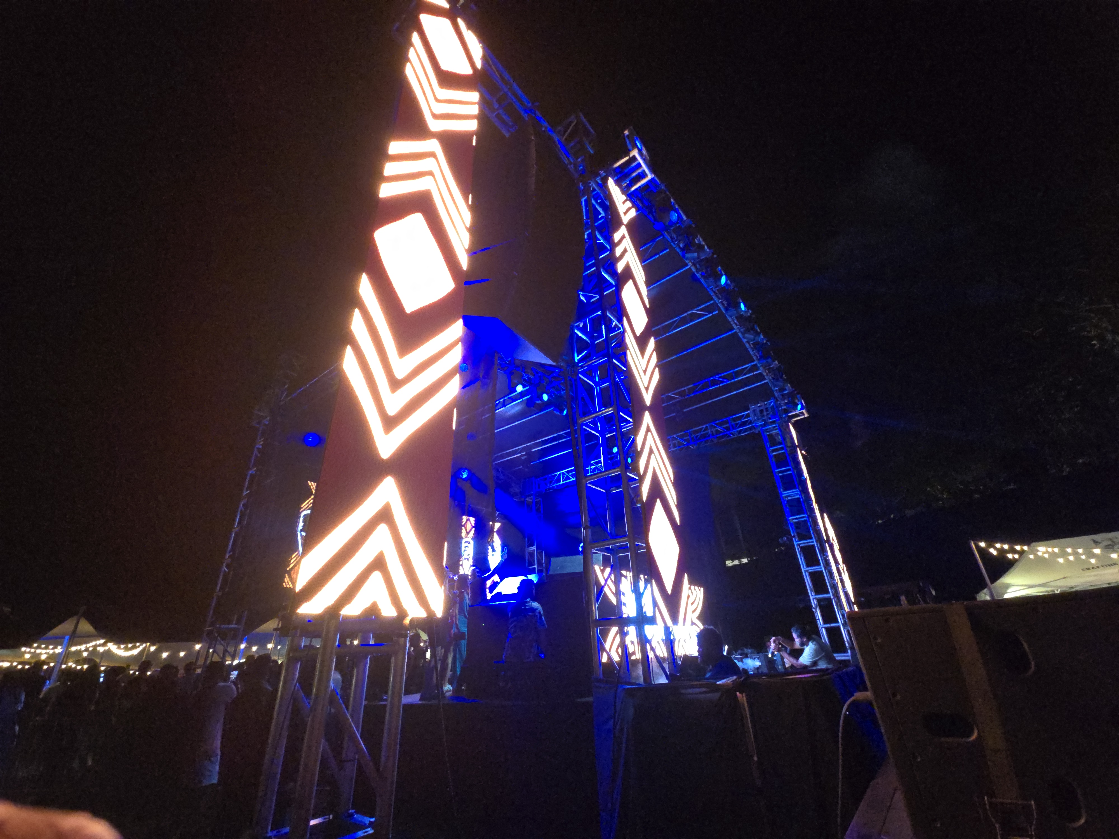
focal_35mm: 13
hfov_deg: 106.2
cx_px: 560
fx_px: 420
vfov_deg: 89.9
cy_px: 420
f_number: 2.2
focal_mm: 2.2
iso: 640
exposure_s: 1/50
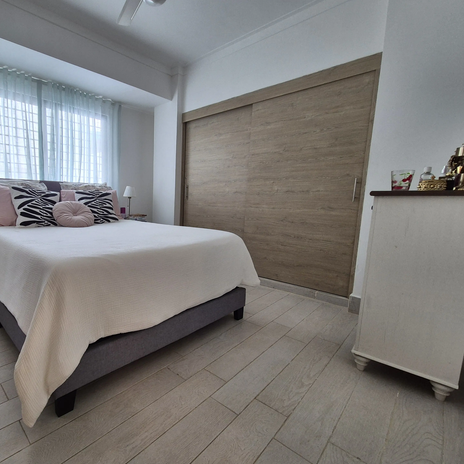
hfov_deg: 83.5
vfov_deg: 87.4
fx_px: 243
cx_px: 144
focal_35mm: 16
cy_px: 239
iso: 125
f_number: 2.2
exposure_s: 1/60
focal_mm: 2.2
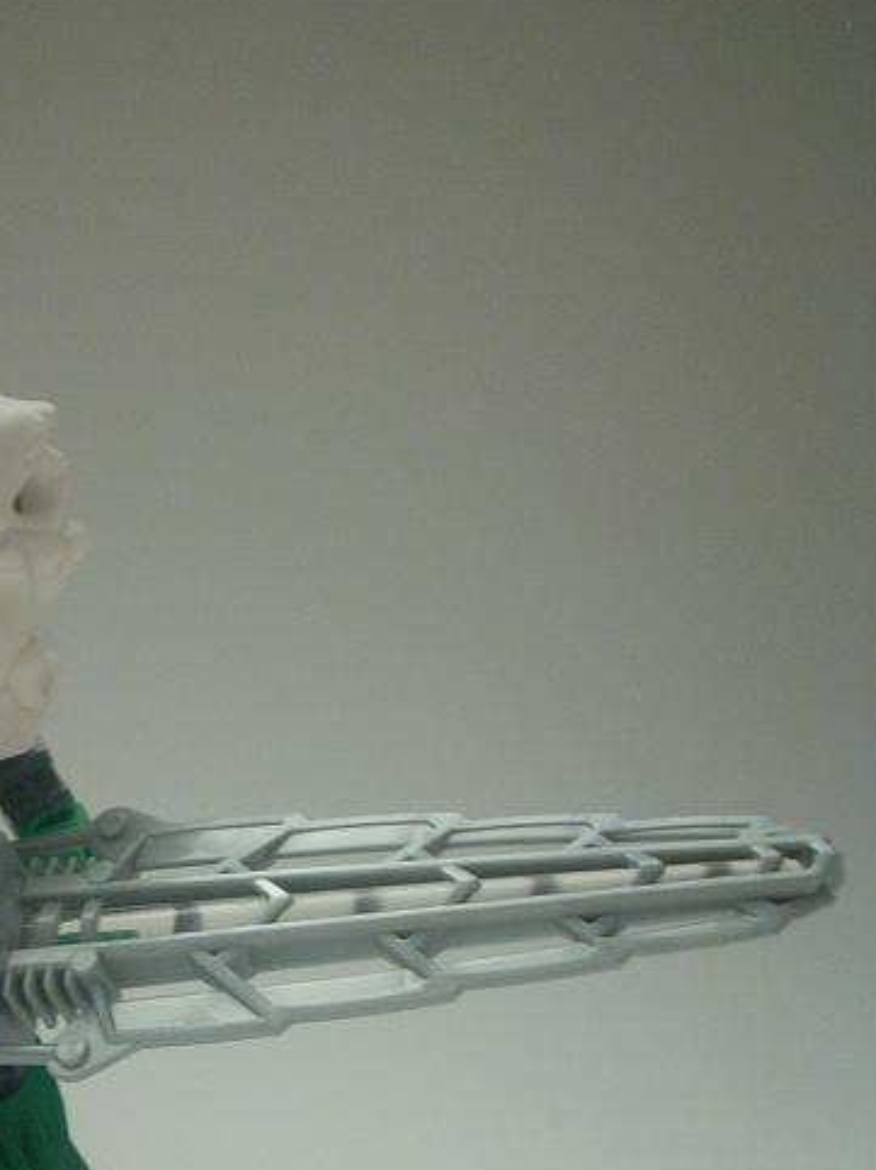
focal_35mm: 59
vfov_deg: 32.2
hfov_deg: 24.5
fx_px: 1993
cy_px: 857
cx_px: 214
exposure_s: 1/6.2
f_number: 2.8
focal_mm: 6.2
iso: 200
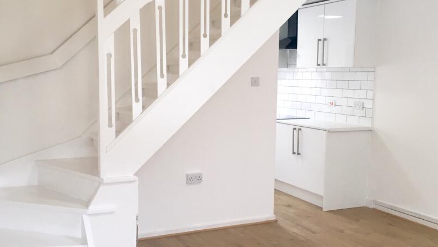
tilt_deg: -7.8
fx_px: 476
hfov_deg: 49.4
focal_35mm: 41
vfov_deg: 29.0
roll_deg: +0.1
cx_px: 208
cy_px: 126
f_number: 2.2
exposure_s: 1/33
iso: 32
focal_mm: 4.15
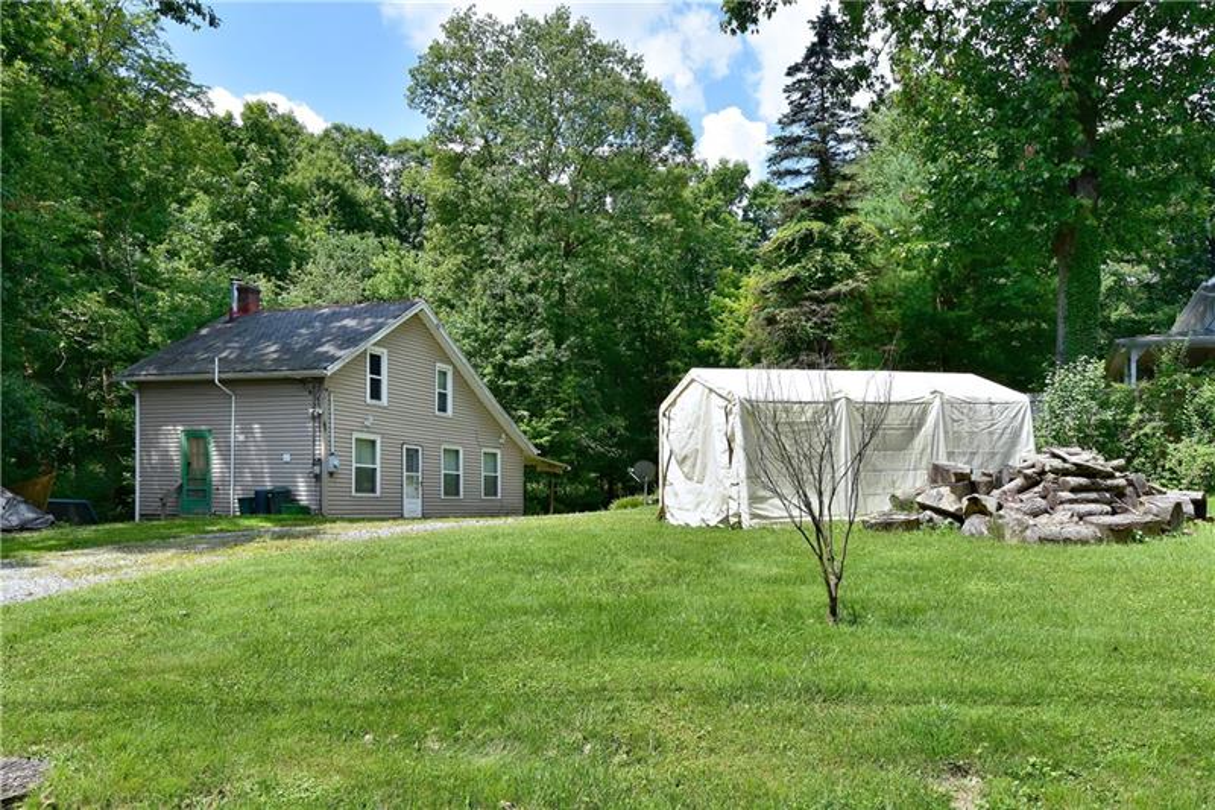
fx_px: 860
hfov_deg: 70.4
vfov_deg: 50.4
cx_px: 608
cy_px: 405
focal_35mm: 26
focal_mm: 17
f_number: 10
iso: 200
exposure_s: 1/320
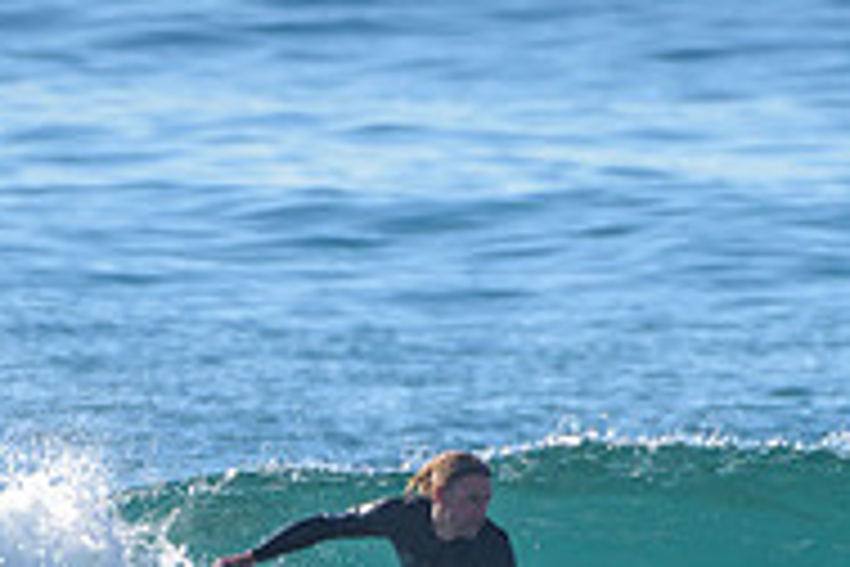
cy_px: 667
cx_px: 520
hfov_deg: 1.1
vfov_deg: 0.7
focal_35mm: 1878
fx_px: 44338
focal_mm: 500
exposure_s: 1/2000
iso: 200
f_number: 5.6
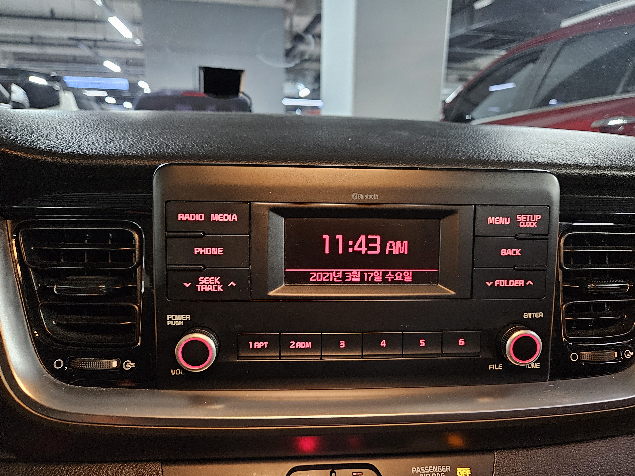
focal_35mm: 24
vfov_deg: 56.8
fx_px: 440
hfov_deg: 71.6
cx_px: 331
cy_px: 242
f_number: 1.8
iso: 1000
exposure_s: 1/24
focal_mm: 5.4
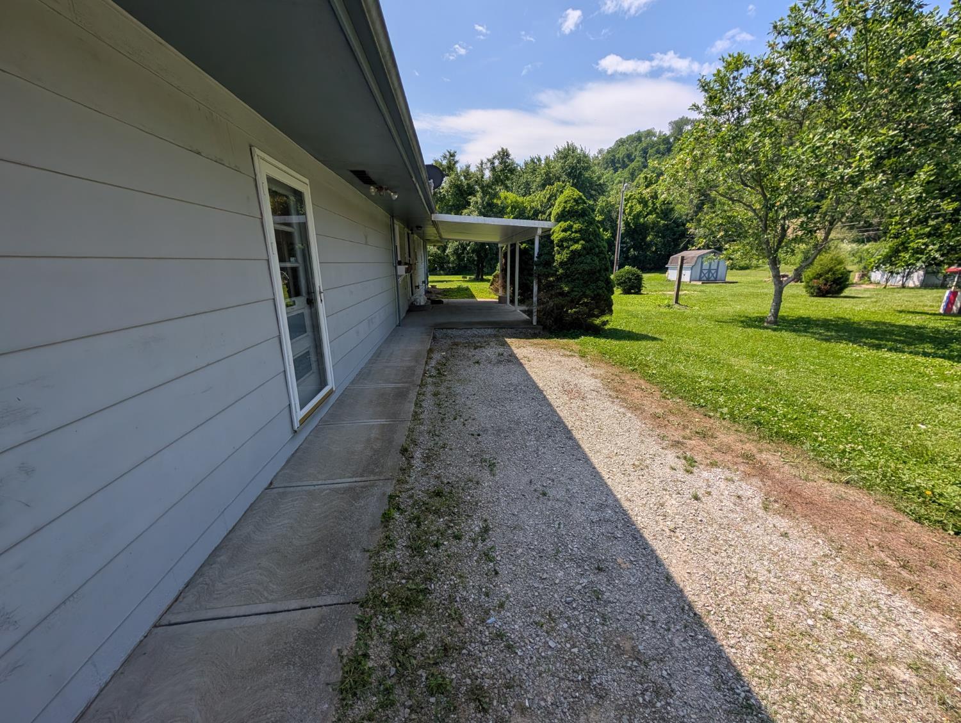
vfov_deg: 94.6
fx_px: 334
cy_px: 362
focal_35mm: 12
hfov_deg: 110.5
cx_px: 480
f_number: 1.7
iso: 55
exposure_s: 1/3663
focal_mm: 2.02
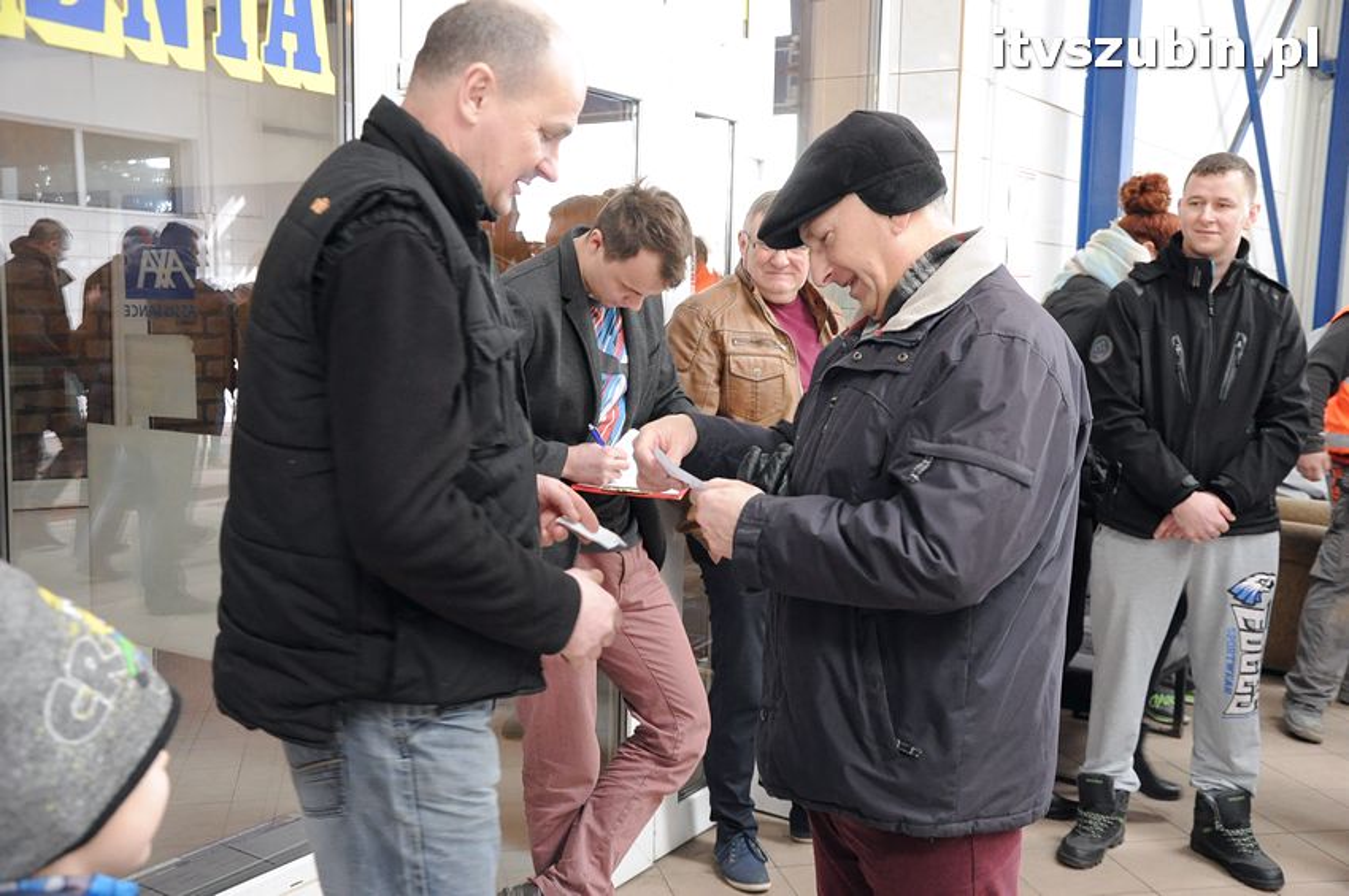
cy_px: 448
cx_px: 674
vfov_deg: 35.4
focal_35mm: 38
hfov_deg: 51.3
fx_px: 1404
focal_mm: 25
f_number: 4.5
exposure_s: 1/80
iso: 1600
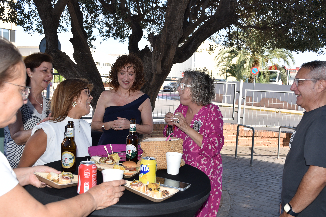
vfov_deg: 34.2
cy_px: 108
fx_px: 353
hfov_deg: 49.6
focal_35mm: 39
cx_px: 163
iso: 100
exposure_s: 1/160
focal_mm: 26
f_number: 6.3
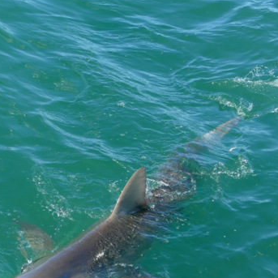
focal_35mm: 61
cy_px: 154
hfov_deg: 28.1
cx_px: 122
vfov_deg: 28.1
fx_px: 554
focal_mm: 15.02
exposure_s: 1/1000
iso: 125
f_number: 3.2
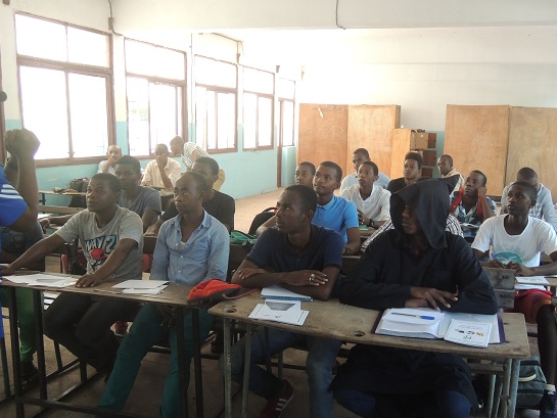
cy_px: 230
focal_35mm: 33
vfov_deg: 42.9
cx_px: 321
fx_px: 531
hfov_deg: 55.1
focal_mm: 4.3
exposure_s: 1/30
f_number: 2.8
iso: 320
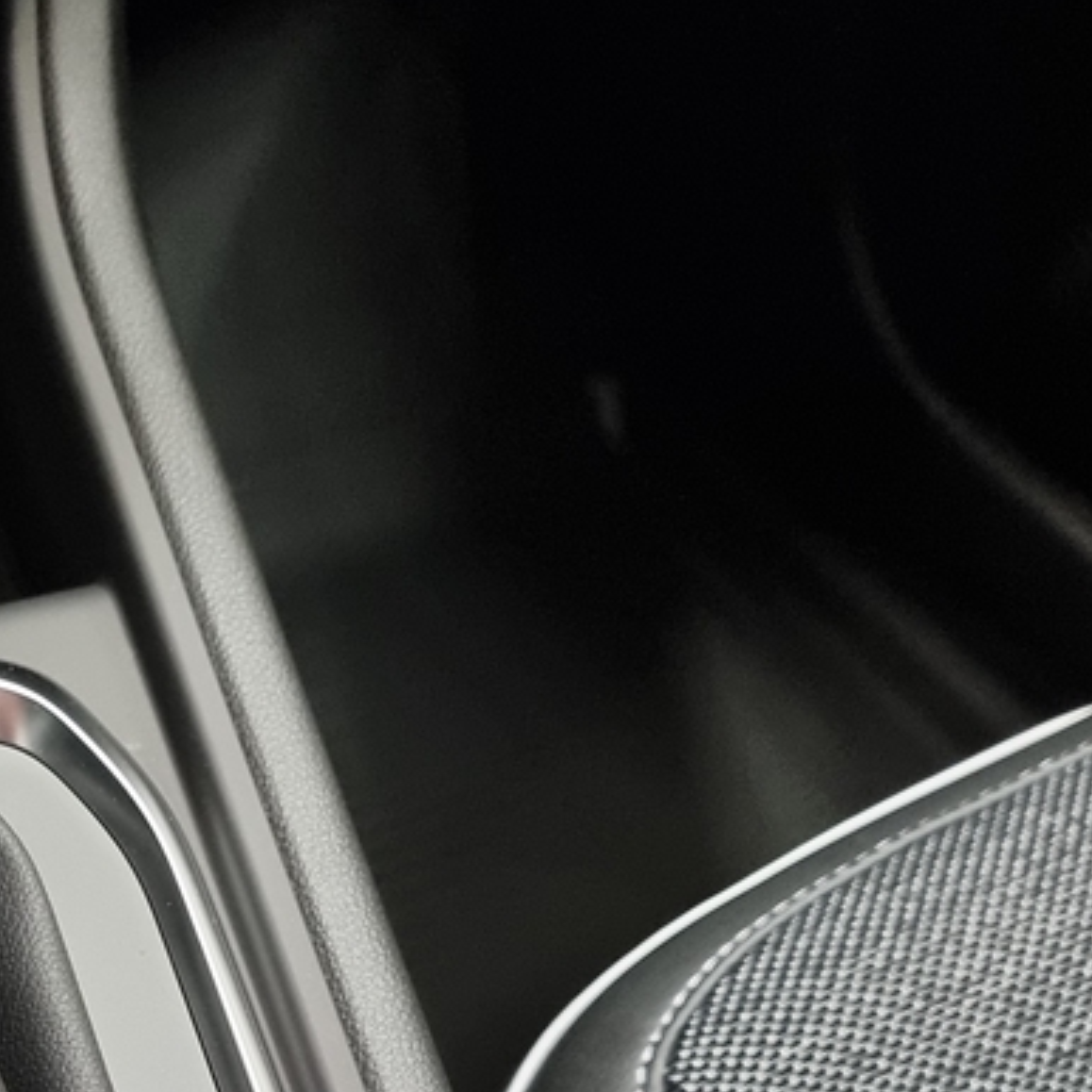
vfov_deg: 25.4
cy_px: 965
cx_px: -74
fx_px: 2356
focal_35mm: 66
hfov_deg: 24.5
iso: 640
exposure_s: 1/33
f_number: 1.8
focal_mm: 6.7
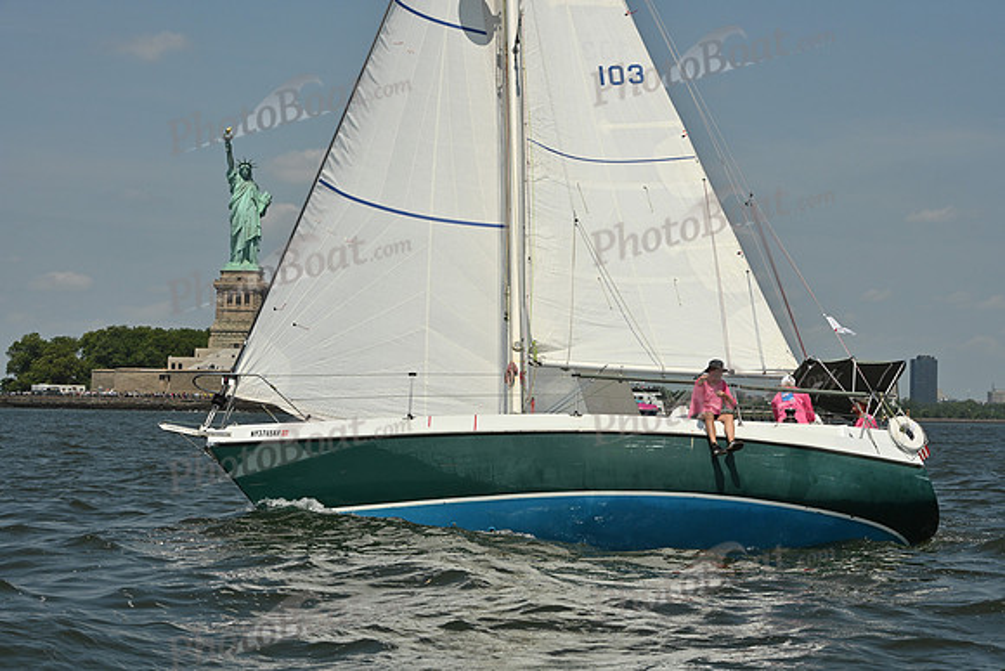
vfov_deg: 16.7
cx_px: 502
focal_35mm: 82
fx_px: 2290
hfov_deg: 24.8
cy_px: 336
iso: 320
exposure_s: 1/1600
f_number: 13
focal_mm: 82
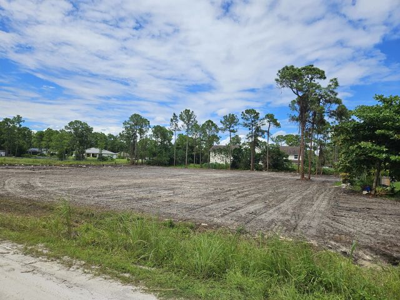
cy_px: 150
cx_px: 200
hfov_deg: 73.9
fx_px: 266
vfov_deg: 58.9
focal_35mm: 23
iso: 25
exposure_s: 1/3109
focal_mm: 5.4
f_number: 1.8
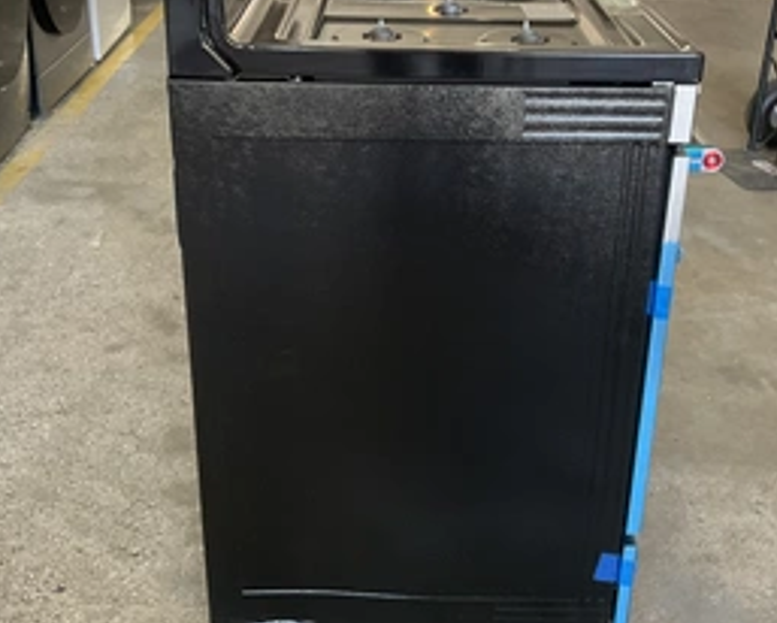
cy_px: 206
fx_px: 1013
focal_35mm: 44
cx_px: 426
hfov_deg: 41.9
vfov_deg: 33.9
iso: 100
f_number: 1.8
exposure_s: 1/60
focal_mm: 3
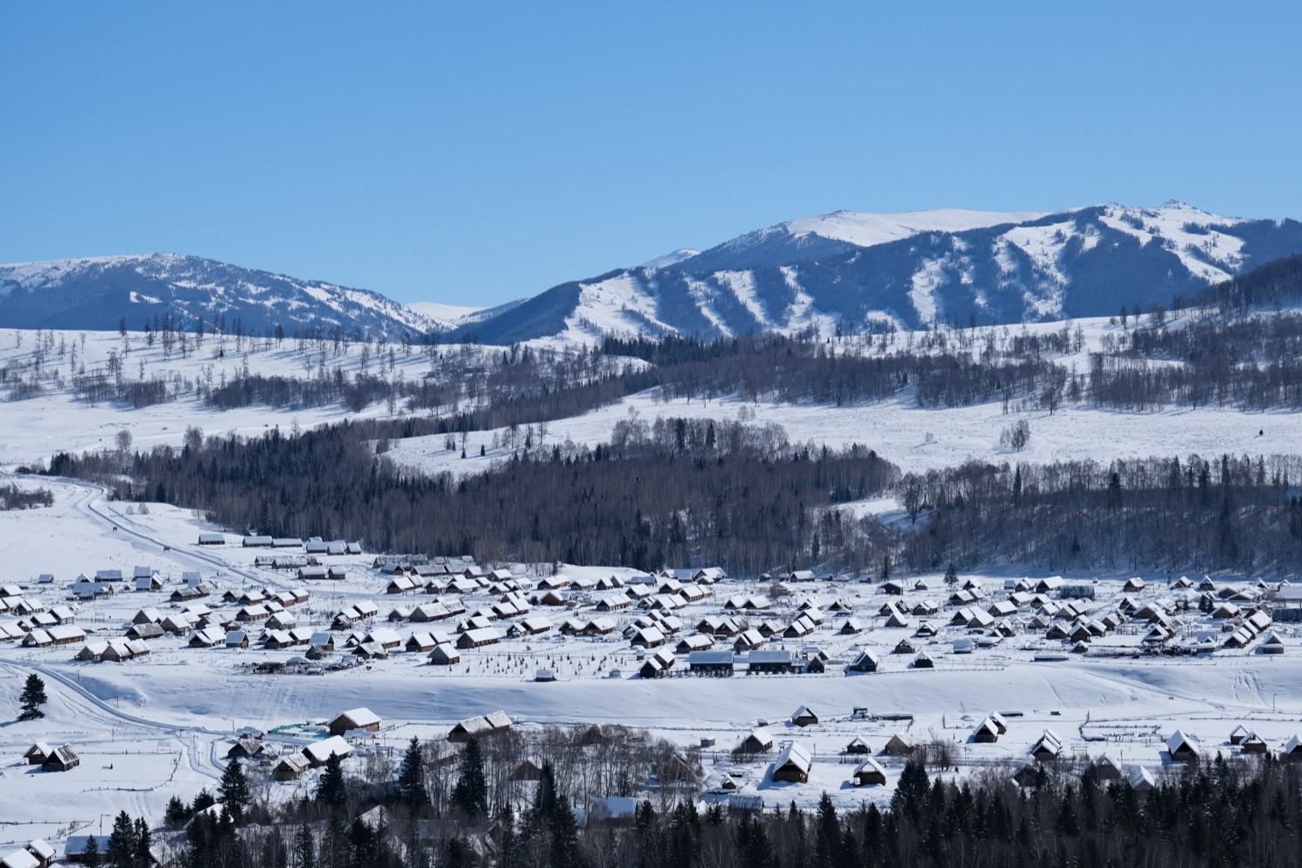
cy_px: 433
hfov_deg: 28.1
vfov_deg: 18.9
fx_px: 2603
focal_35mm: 72
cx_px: 699
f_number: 5.6
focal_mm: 44.7
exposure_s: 1/1800
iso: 160
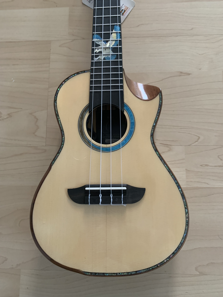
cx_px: 112
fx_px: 223
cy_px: 148
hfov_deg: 53.1
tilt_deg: -79.3
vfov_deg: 67.3
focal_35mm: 26
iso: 400
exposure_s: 1/50
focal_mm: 4.25
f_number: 1.8
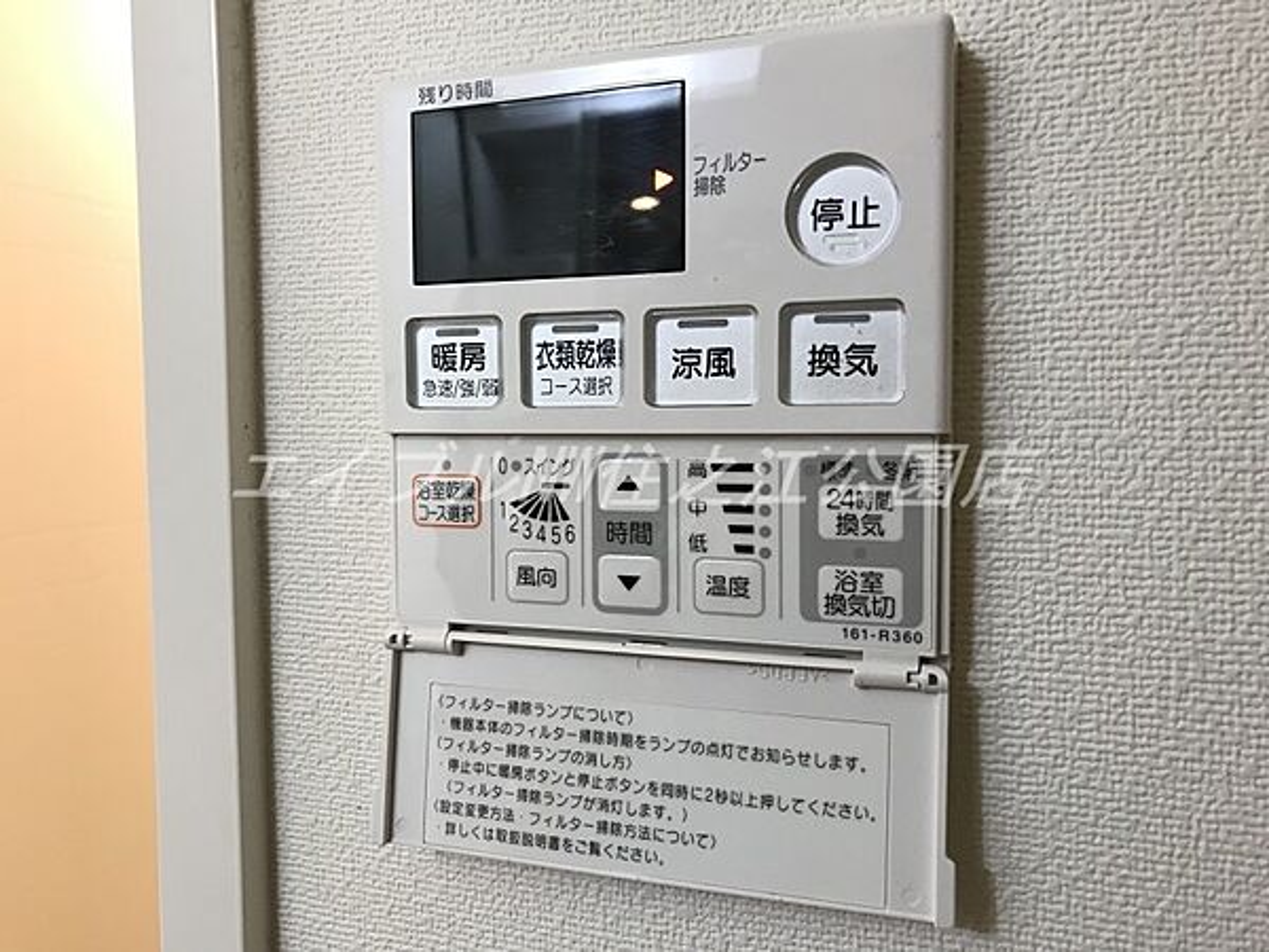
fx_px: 1026
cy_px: 476
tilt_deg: -2.5
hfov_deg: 63.4
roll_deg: +1.6
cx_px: 634
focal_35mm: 28
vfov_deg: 49.7
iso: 40
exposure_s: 1/17
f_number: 1.8
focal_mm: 3.99
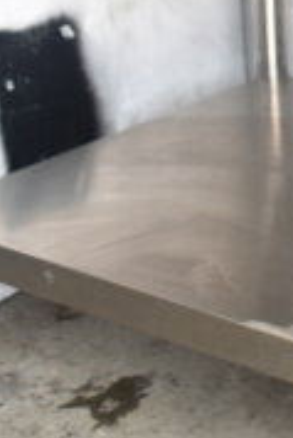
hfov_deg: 8.1
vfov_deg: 12.4
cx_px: 588
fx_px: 1968
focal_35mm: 162
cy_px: -90
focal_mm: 21
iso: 200
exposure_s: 1/60
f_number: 3.8
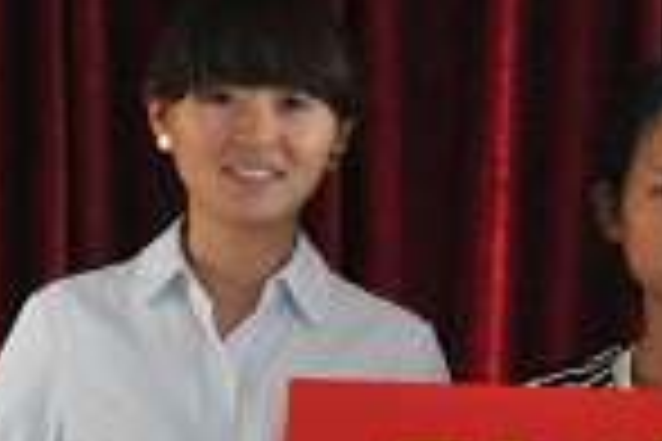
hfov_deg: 9.8
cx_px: 635
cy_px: 562
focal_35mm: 208
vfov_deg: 6.6
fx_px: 3825
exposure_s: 1/100
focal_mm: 34
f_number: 5
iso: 2500
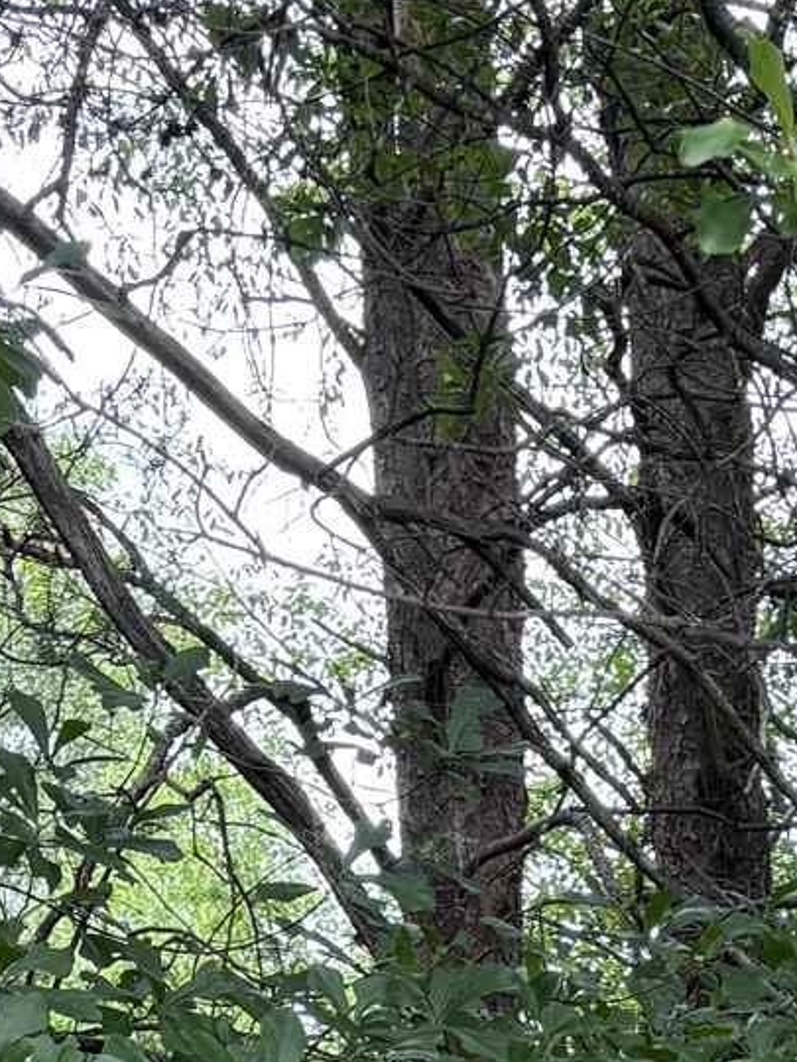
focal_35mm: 111
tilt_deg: +1.7
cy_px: 2059
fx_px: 3408
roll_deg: +3.2
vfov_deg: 14.8
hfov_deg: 13.0
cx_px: 952
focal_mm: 5.96
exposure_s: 1/339
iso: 64
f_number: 1.6
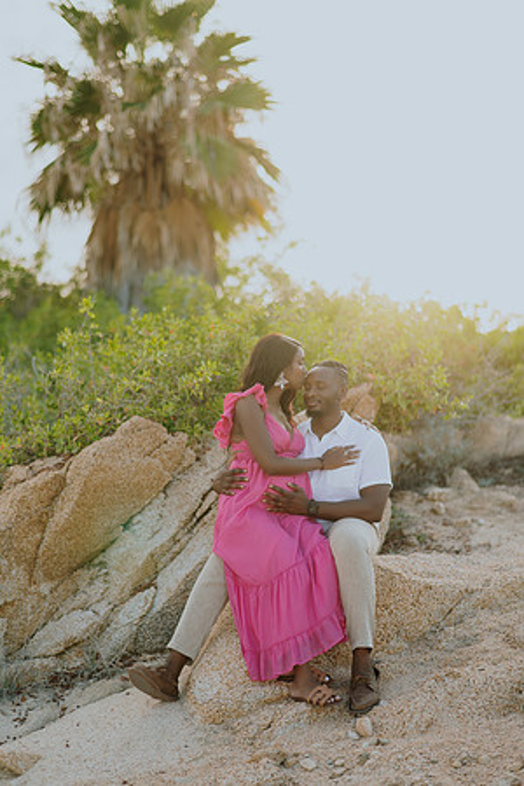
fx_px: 1266
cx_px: 262
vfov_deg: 34.5
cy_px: 393
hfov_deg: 23.4
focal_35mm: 58
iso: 100
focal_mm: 58
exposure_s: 1/800
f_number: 1.8
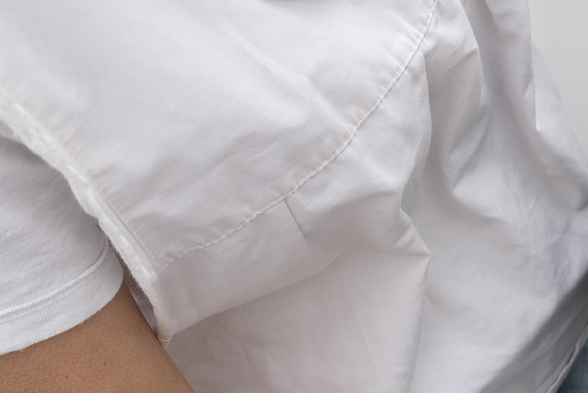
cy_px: 356
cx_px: 766
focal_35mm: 88
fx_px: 1438
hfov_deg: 21.0
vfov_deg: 15.4
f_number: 5.6
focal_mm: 28
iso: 400
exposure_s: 1/100
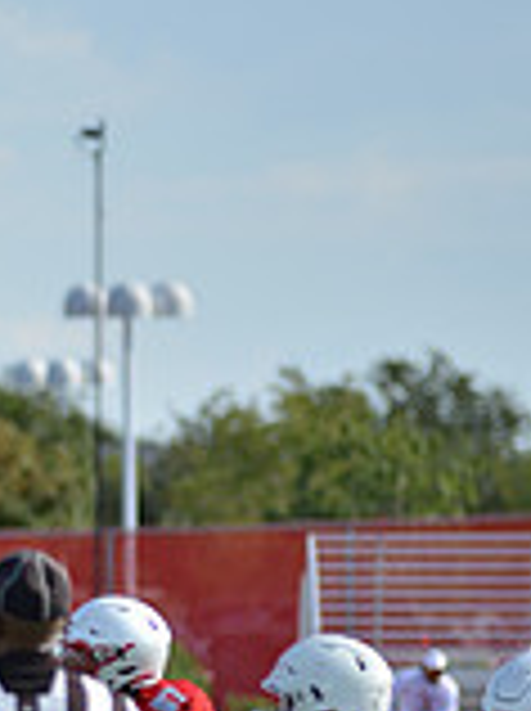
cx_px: -396
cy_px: 713
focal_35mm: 602
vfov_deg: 3.3
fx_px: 12346
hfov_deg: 2.5
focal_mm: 170
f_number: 2.8
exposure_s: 1/1600
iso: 100
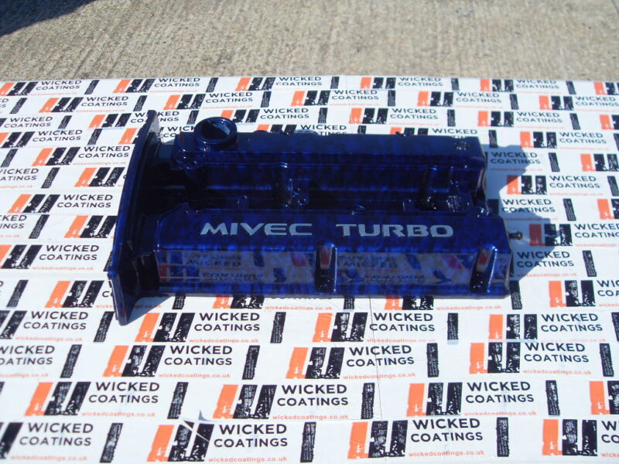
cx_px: 310
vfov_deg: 40.7
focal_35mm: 35
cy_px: 232
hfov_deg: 52.6
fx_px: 626
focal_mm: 6.3
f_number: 7
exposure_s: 1/180
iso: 80
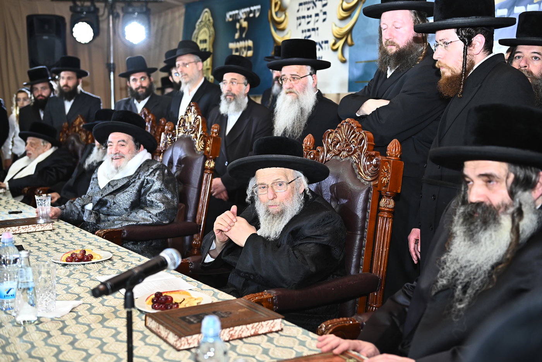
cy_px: 181
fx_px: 723
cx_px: 271
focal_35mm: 48
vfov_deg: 28.1
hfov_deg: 41.1
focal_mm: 48
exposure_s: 1/200
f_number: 3.2
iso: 1000
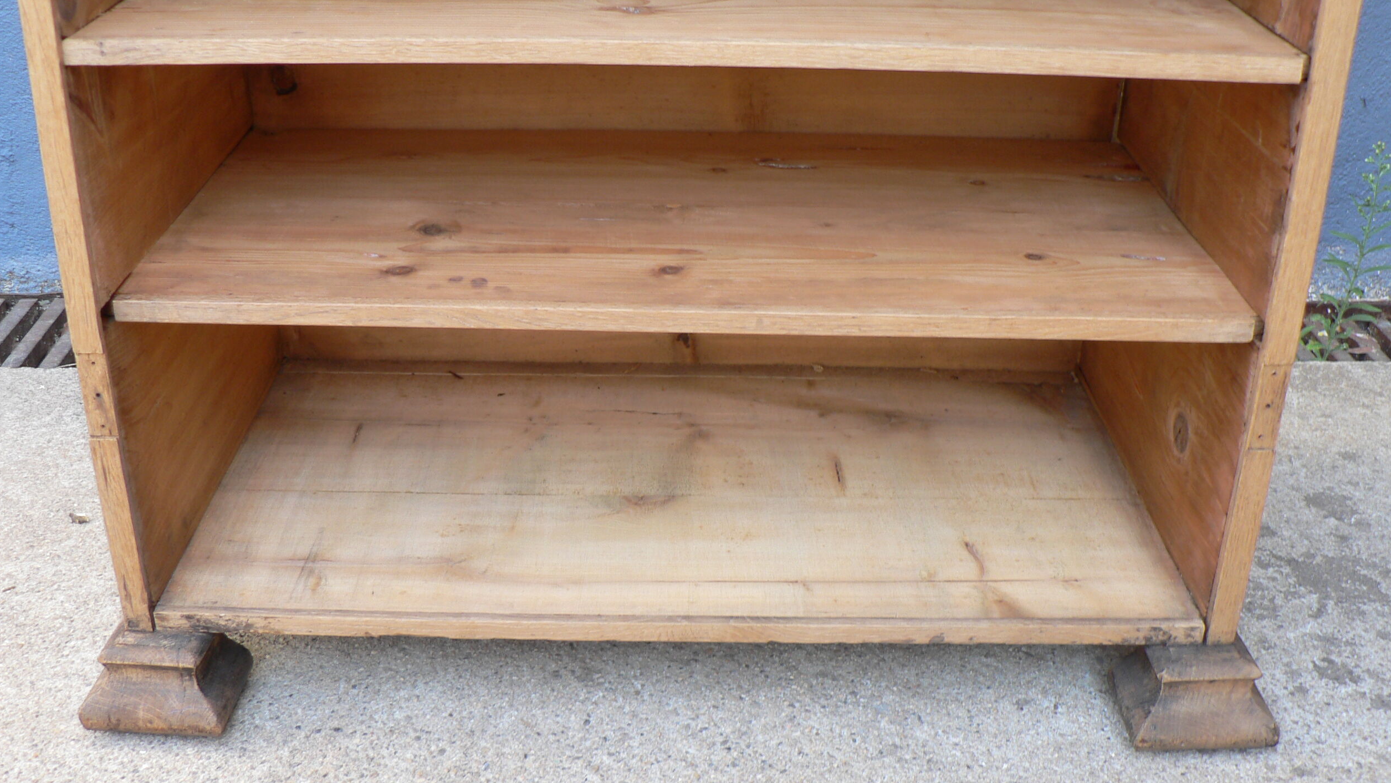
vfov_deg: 29.7
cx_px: 686
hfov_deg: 50.5
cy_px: 366
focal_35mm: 40
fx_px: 1475
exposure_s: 1/40
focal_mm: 6
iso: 80
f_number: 2.8
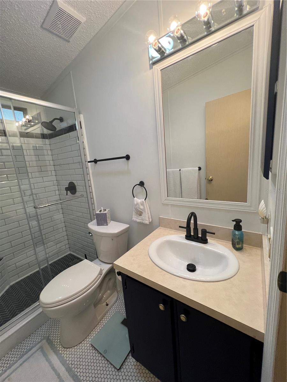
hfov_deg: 89.9
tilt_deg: -11.5
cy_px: 191
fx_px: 144
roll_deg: +4.3
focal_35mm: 13
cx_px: 144
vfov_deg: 106.2
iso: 160
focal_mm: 1.57
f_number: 1.8
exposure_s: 1/120
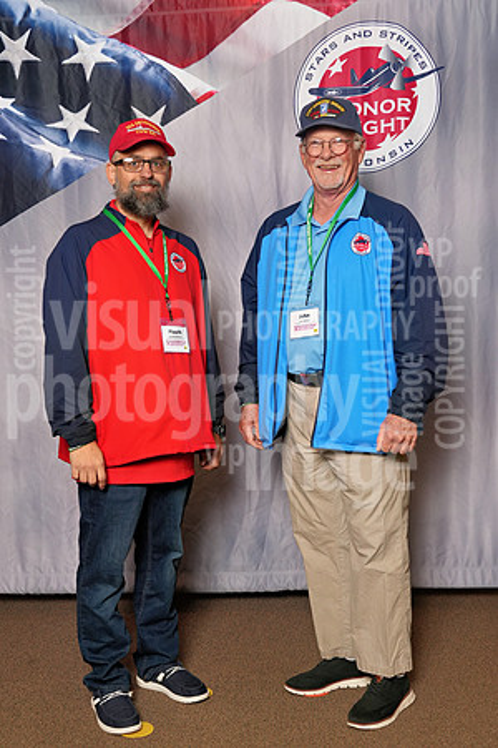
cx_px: 249
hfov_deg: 28.9
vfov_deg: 42.3
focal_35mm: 46
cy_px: 374
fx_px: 965
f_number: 8
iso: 800
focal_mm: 31
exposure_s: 1/125
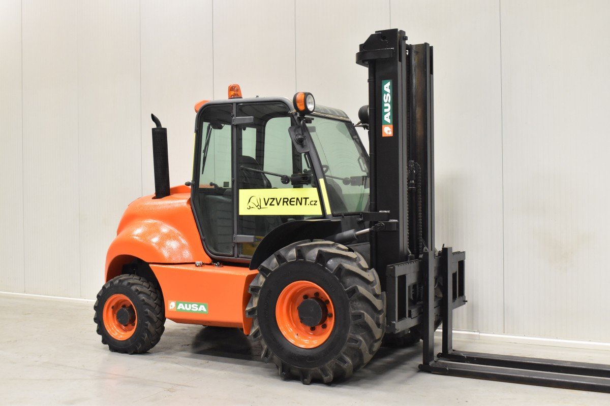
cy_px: 203
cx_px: 305
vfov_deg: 31.9
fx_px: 712
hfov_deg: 46.4
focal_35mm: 42
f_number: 6.3
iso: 1600
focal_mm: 28
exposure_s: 1/25
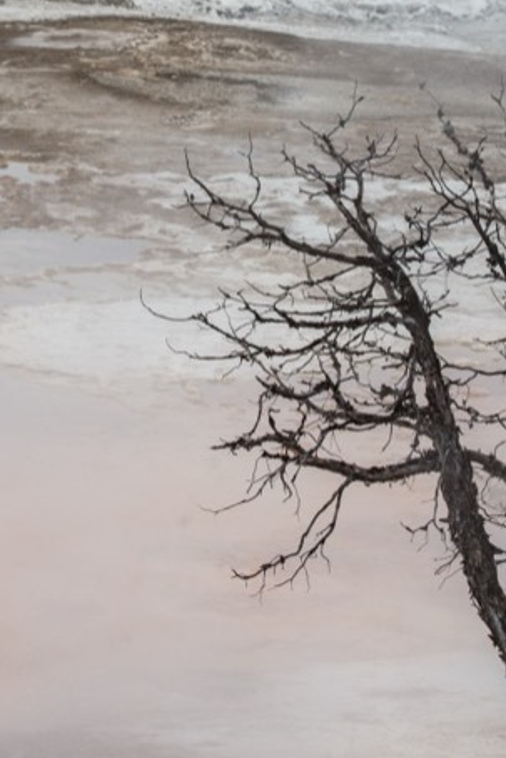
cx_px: 164
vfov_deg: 9.9
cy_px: 199
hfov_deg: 6.6
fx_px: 4382
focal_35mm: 208
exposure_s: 1/100
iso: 200
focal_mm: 70
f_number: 11
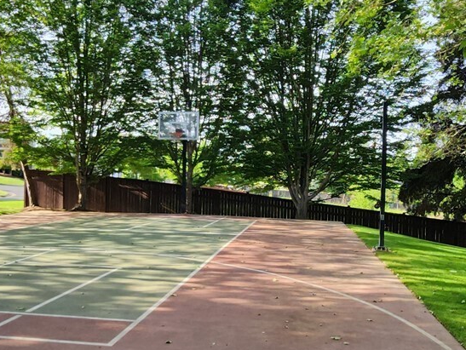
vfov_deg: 37.7
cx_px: 207
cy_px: 203
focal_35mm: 38
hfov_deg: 48.9
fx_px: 512
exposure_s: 1/423
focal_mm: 2.2
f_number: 2.2
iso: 50
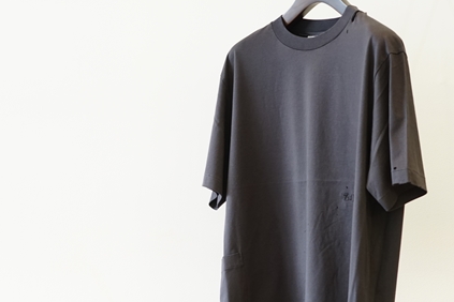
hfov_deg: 19.6
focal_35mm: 104
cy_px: 184
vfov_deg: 13.2
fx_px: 1311
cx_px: 192
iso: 640
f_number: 4
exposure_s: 1/60
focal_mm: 55
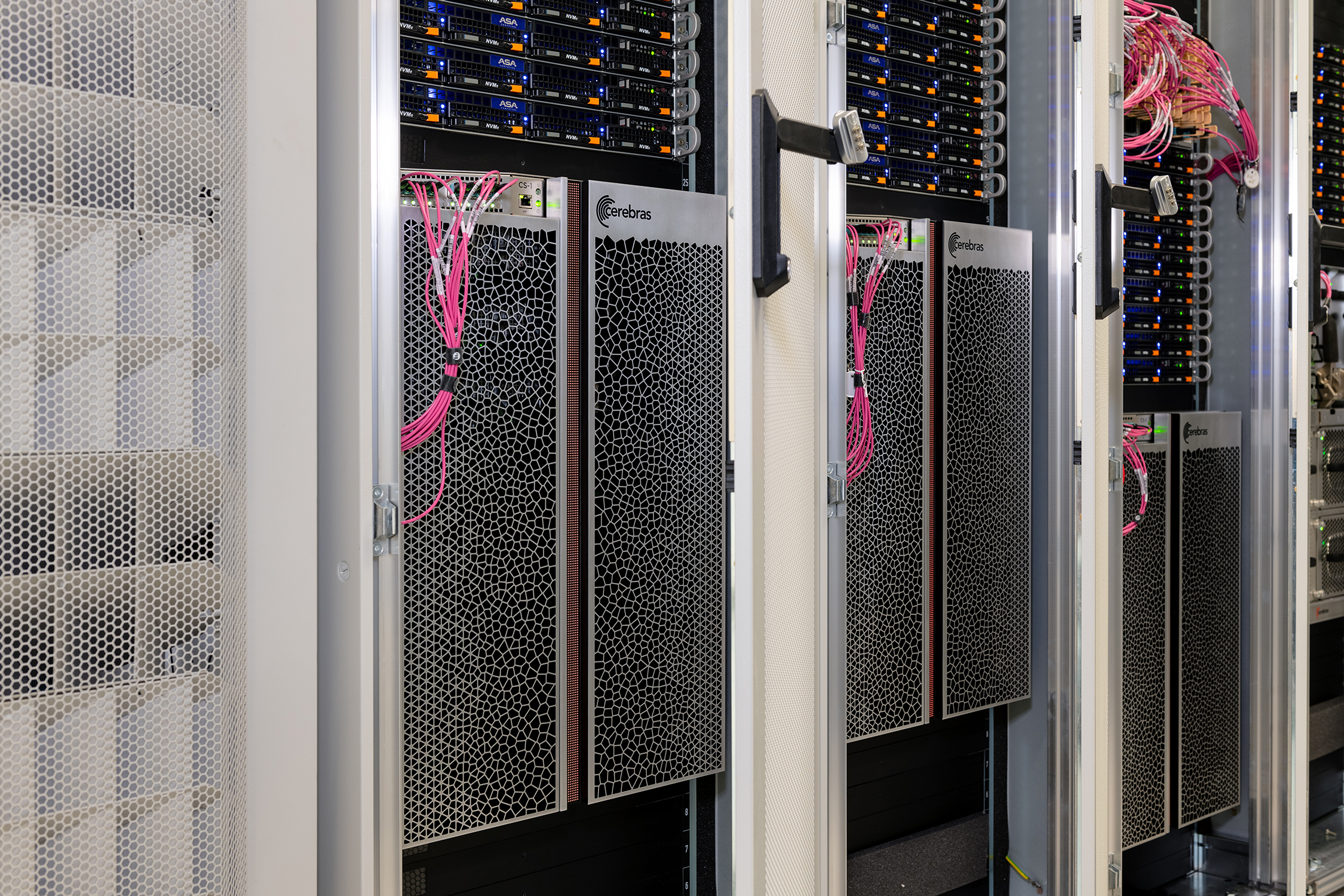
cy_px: 448
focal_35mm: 40
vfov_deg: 33.4
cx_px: 672
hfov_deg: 48.5
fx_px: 1493
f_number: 7.1
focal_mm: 40
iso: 100
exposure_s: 1/3
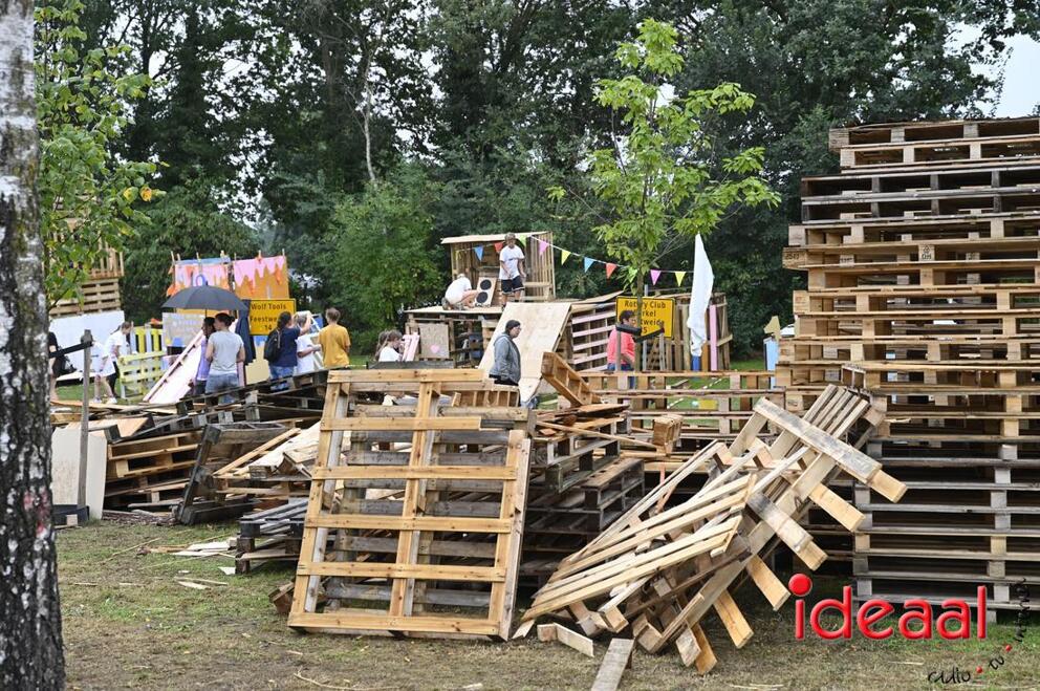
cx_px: 520
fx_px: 1789
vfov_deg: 21.9
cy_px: 346
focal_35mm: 62
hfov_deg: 32.4
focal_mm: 62
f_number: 4
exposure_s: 1/250
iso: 200
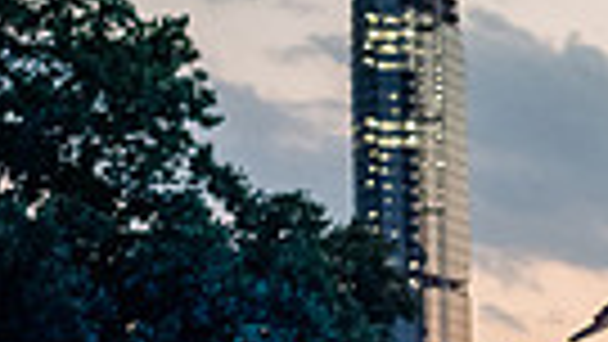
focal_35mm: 158
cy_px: 664
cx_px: 703
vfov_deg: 7.4
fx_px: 2548
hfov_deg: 13.3
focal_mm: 35
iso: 6400
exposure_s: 1/320
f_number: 3.2
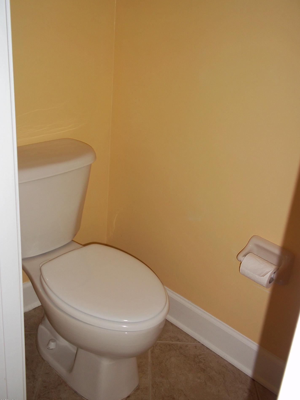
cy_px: 203
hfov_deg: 37.7
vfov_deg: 49.0
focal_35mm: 38
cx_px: 151
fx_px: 439
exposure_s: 1/30
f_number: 3.1
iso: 80
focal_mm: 6.5
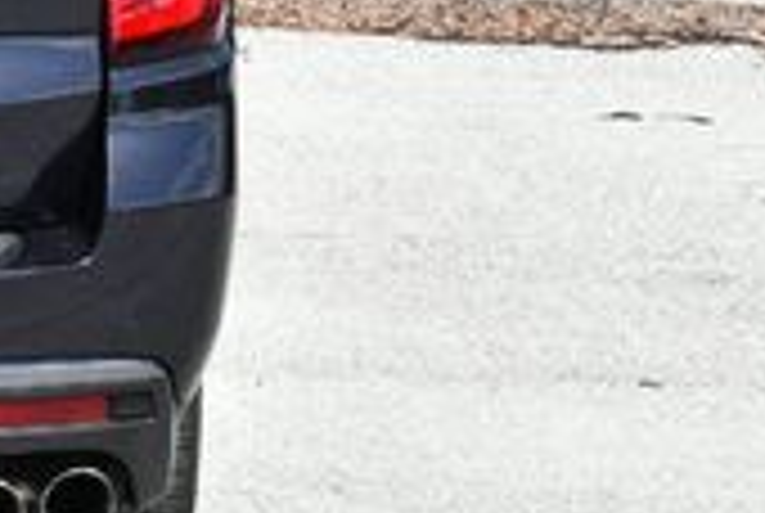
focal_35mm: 226
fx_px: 4811
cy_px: -90
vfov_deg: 6.1
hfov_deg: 8.8
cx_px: -544
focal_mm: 30
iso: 160
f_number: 8
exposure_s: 1/250
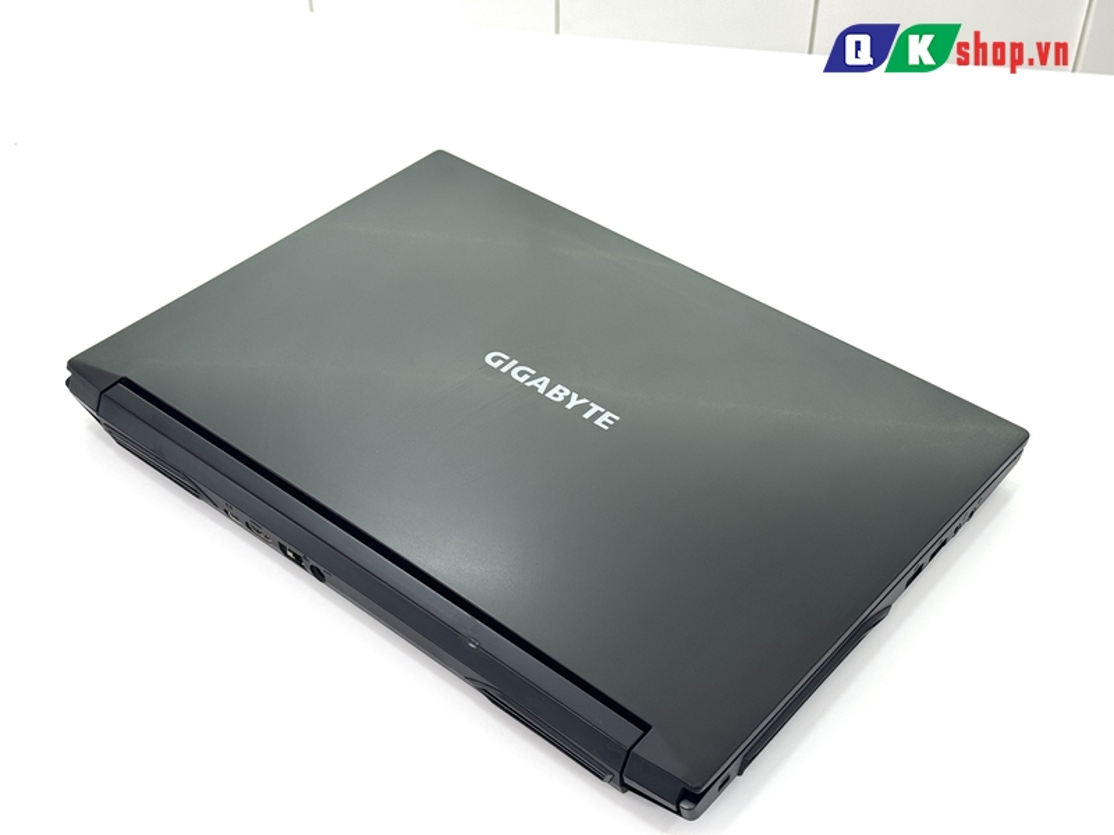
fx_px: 1545
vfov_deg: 30.3
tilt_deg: -42.4
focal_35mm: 48
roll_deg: +2.4
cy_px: 418
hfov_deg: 39.7
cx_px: 557
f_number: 1.78
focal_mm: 6.76
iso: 50
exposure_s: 1/100
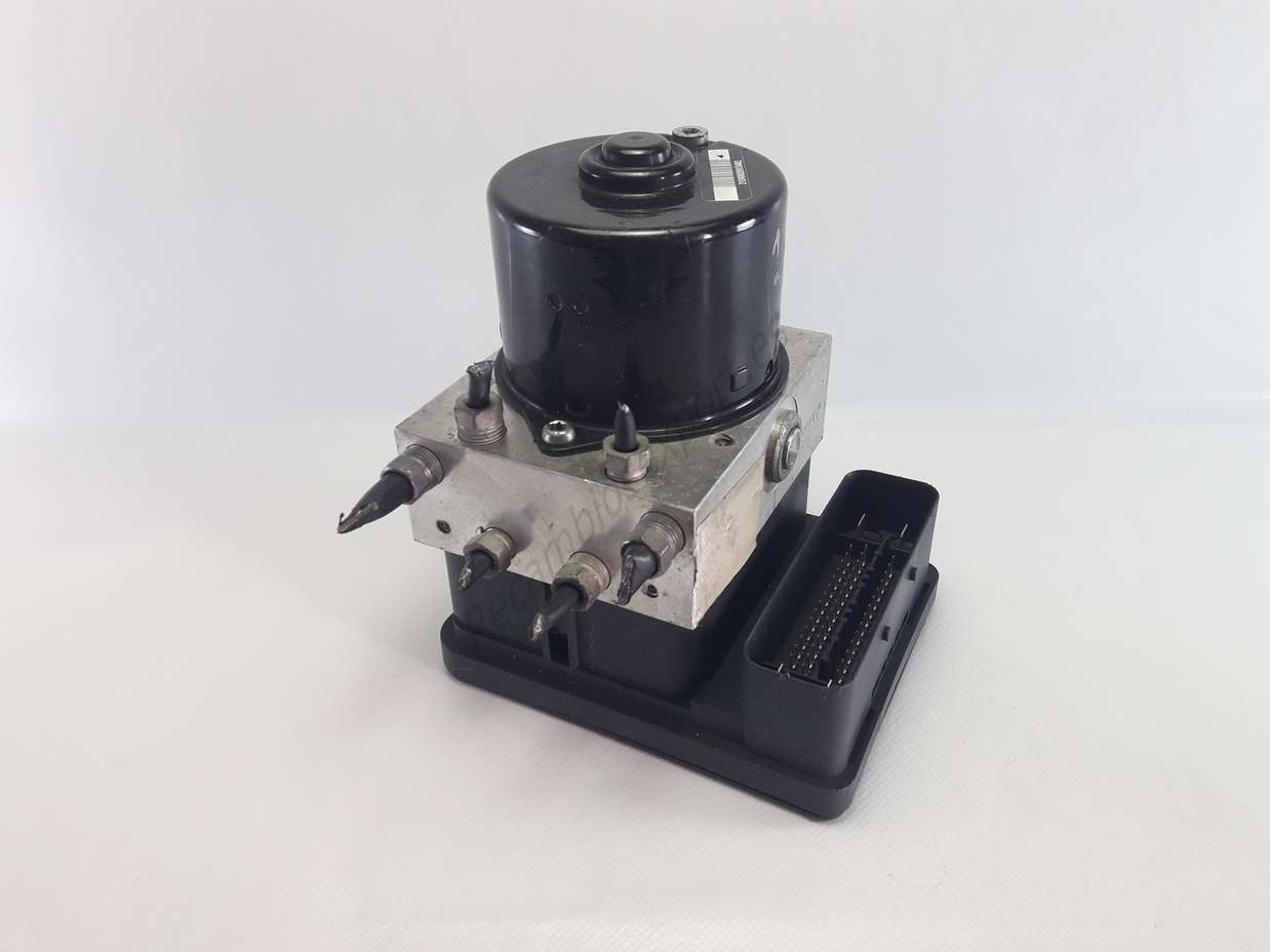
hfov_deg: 63.5
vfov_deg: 49.7
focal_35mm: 28
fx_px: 1027
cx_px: 635
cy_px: 476
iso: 50
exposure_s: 1/50
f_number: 1.9
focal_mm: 3.7
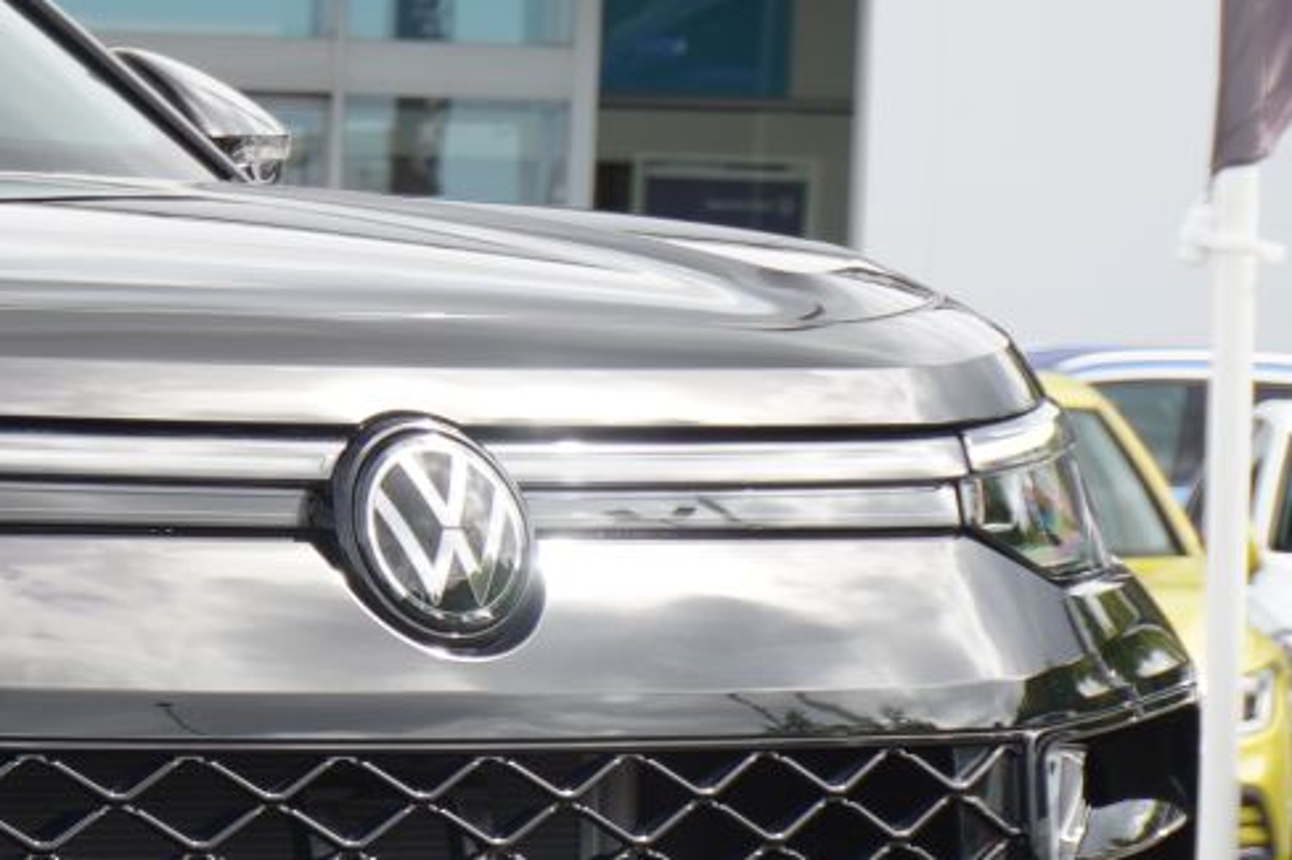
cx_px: -699
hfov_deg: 8.5
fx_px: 8466
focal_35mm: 236
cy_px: 595
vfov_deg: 5.8
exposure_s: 1/80
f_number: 5.6
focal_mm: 48
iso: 100
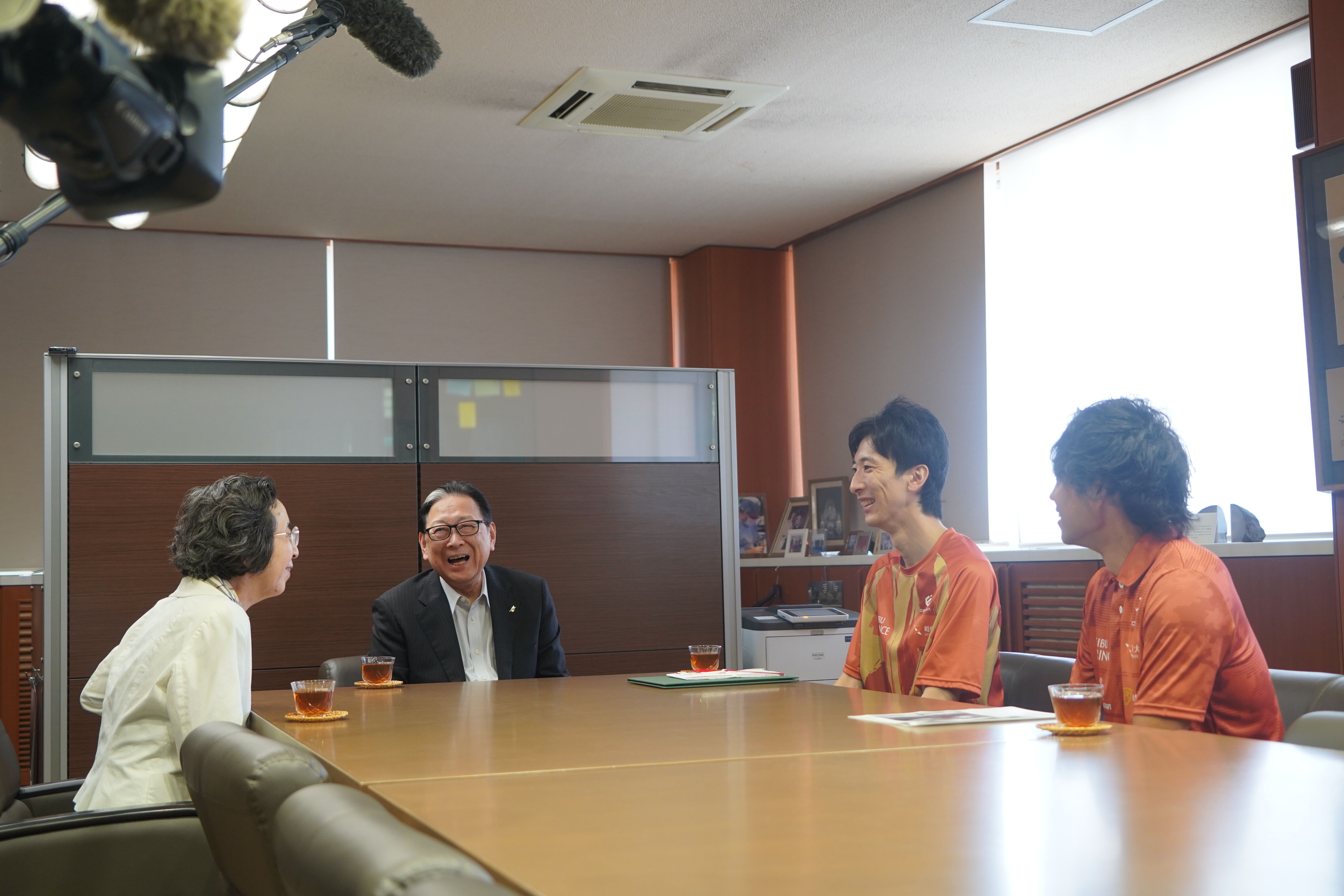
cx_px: 672
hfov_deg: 47.4
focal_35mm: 41
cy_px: 448
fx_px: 1531
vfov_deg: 32.6
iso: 1250
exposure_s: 1/160
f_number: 4.5
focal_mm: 41
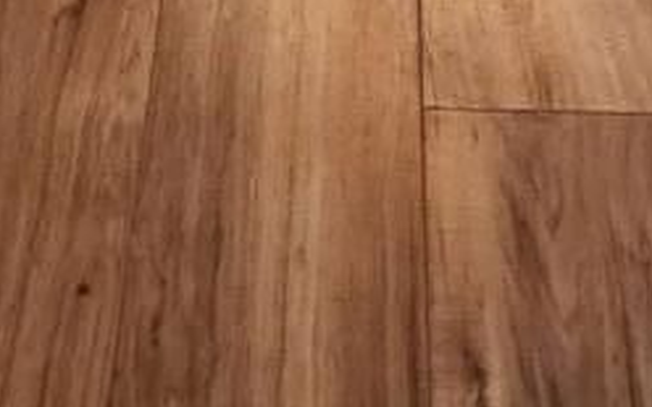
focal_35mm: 157
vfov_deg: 6.9
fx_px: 2790
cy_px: -1061
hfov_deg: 13.3
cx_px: 394
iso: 640
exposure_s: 1/120
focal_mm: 6.4
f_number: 1.8
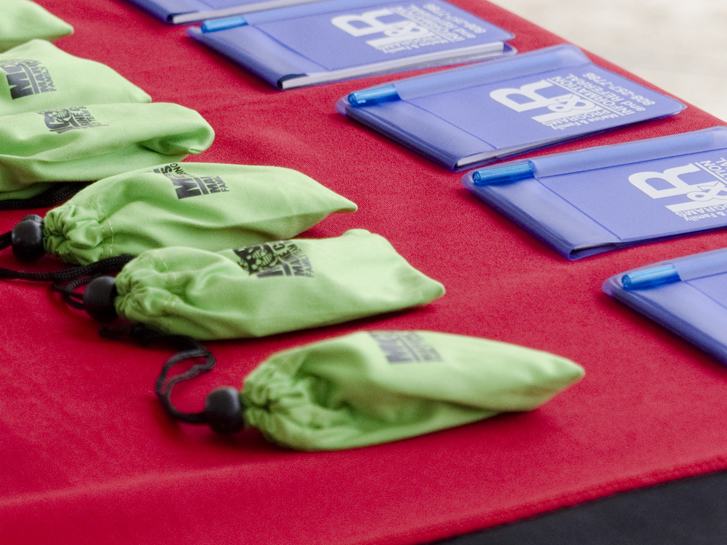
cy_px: 112
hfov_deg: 13.0
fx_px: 3192
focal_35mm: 152
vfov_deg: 9.7
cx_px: 267
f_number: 4
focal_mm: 50
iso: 500
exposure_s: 1/2500
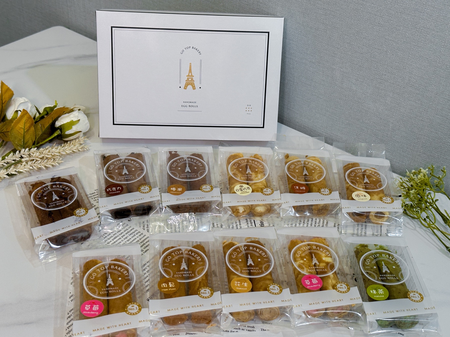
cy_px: 168
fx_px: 624
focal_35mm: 48
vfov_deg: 30.3
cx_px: 225
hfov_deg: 39.7
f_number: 1.8
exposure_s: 1/60
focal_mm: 6.86
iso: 100
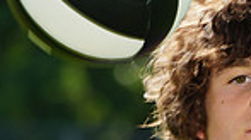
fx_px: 9080
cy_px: 219
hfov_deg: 1.6
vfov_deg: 0.9
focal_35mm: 1367
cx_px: 248
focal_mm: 330
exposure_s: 1/200
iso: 200
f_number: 11
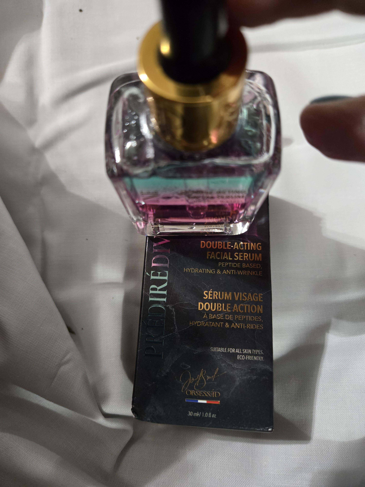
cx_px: 182
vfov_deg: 73.9
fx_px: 323
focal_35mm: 23
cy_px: 244
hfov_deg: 58.9
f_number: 1.8
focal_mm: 5.4
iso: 1250
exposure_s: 1/40
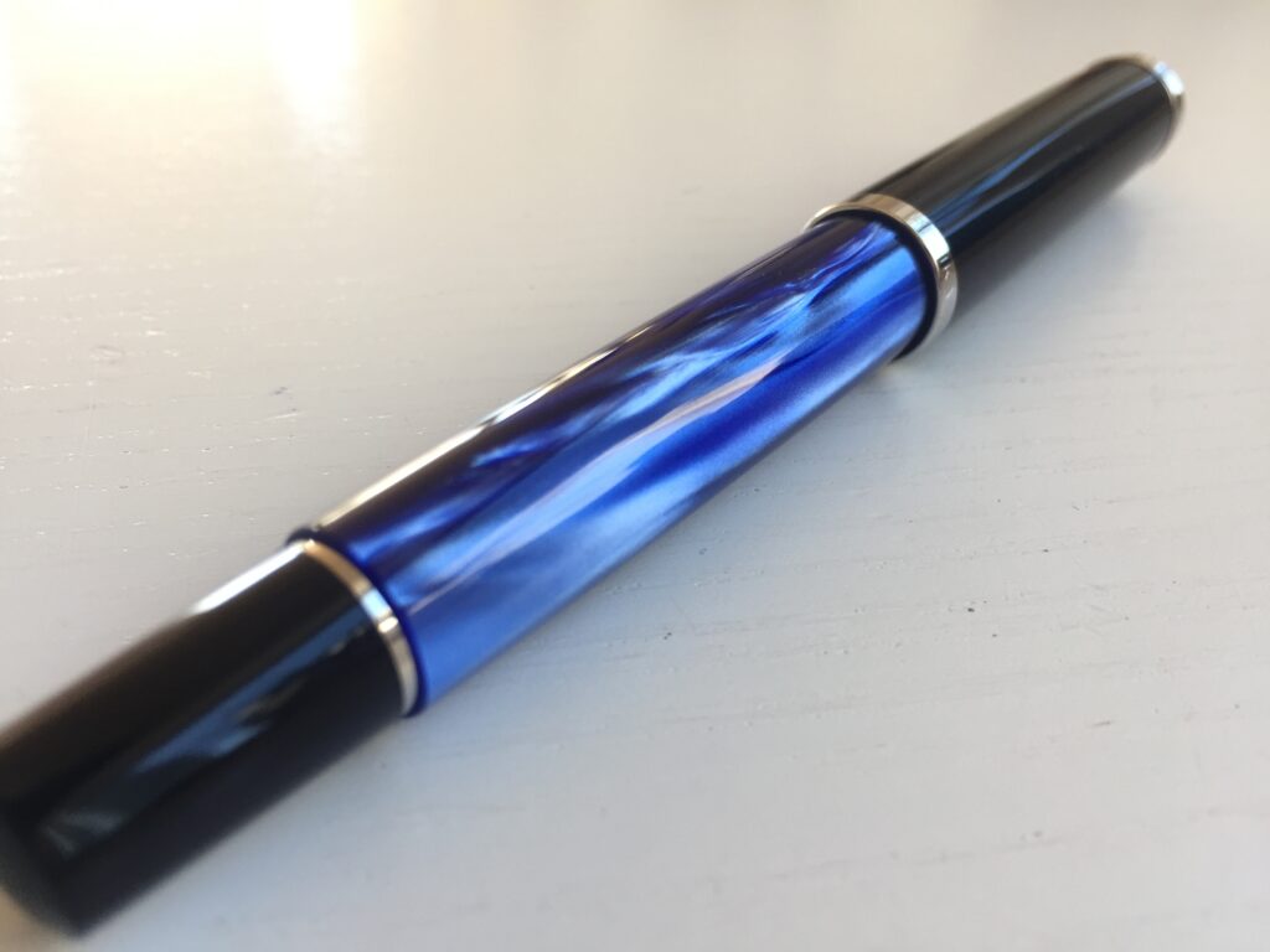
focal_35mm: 29
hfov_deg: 61.7
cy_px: 476
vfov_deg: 48.2
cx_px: 635
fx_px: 1064
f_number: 2.2
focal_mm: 4.15
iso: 50
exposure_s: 1/100
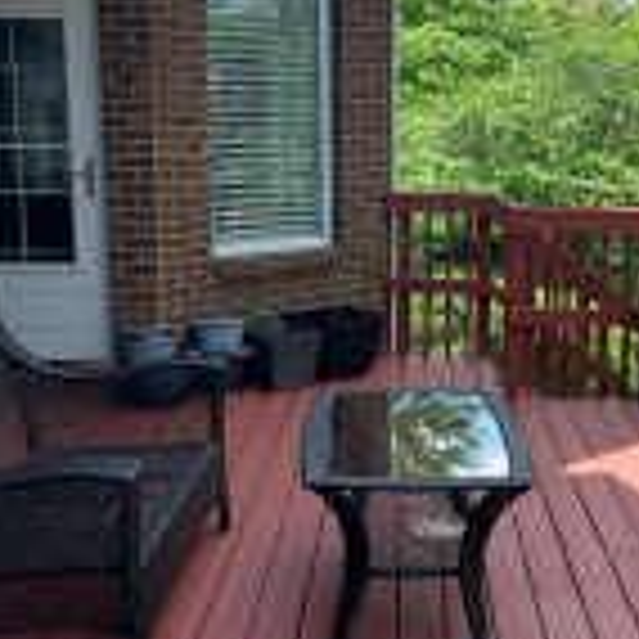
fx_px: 1128
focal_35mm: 54
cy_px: 324
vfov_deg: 31.6
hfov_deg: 31.3
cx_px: 448
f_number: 2.2
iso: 50
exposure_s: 1/487
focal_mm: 1.8
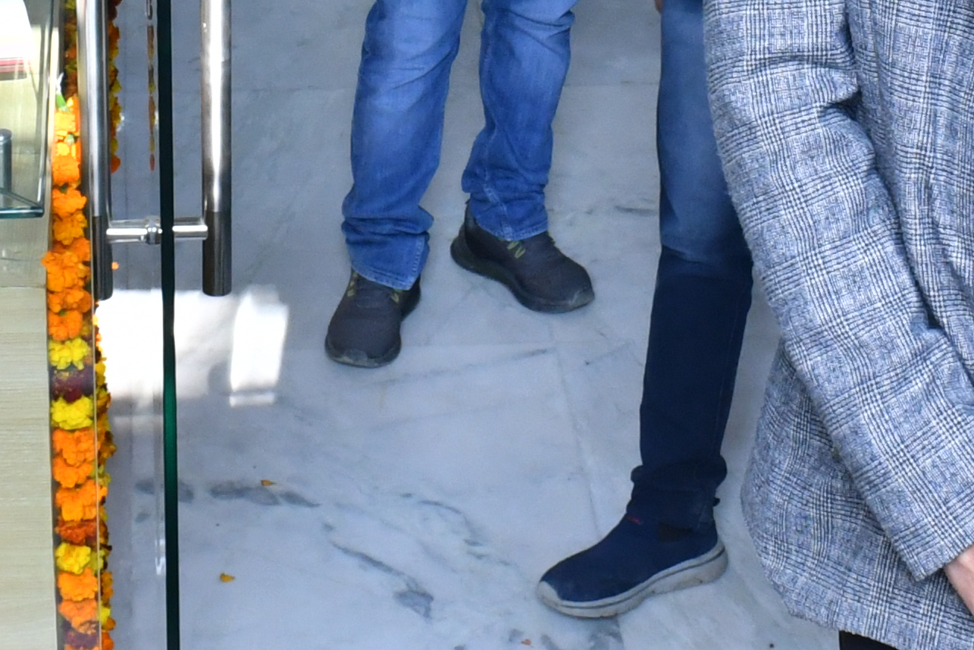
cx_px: 536
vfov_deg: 9.2
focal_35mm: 143
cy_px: -457
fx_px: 3869
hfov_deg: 14.3
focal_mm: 22
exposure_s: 1/125
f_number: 8
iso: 800
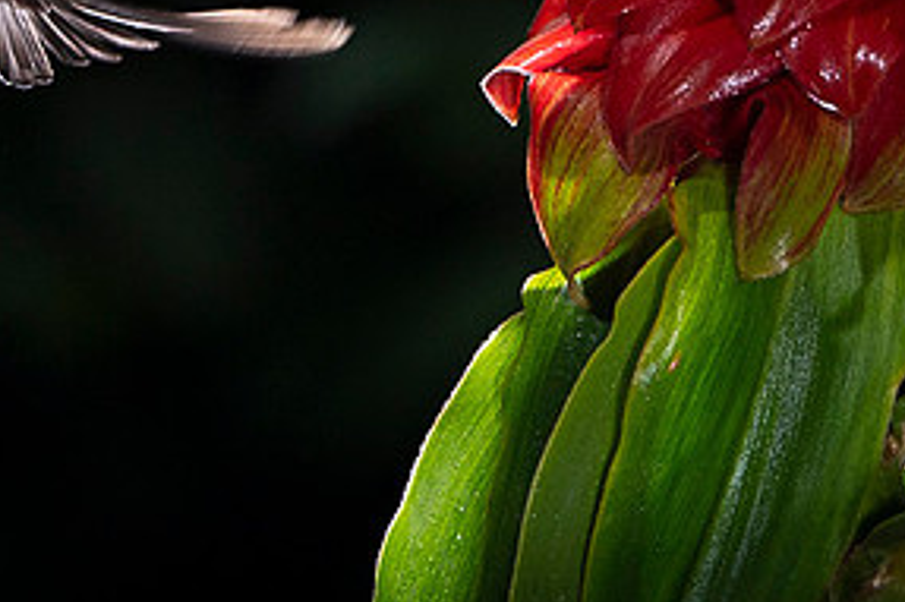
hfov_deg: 3.7
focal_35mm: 554
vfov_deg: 2.5
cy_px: -469
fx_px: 13918
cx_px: 448
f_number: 7.1
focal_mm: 140
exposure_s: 1/200
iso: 640
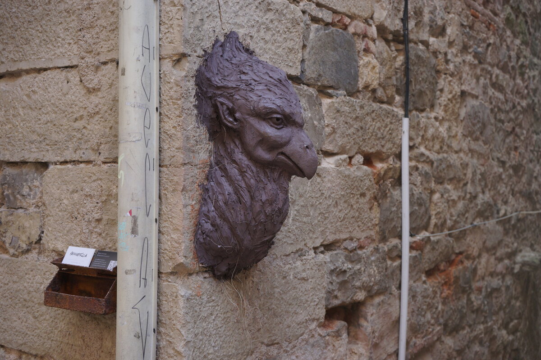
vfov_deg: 31.2
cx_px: 270
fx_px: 646
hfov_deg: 45.4
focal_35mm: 43
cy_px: 180
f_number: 5.6
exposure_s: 1/125
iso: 500
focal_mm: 43
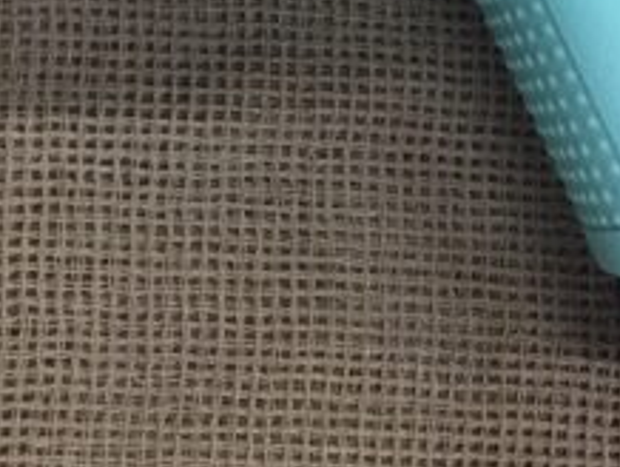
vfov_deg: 13.5
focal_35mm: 102
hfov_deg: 19.2
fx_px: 1829
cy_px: -273
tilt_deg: -83.2
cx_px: 222
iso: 125
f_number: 2.2
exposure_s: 1/30
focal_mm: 4.15
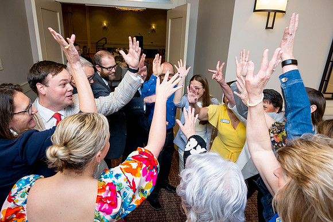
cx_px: 166
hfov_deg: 73.7
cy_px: 111
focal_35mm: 24
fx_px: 222
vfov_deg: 53.2
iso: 1000
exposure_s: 1/100
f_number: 5.6
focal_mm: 24
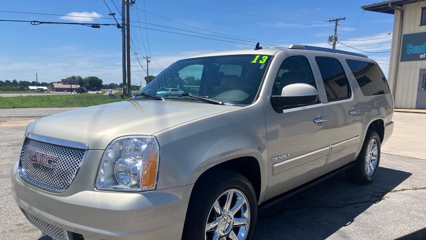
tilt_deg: -9.2
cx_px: 210
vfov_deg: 37.5
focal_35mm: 31
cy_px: 152
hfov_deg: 62.6
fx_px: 350
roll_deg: -2.8
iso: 32
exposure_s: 1/2208
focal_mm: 3.99
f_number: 1.8
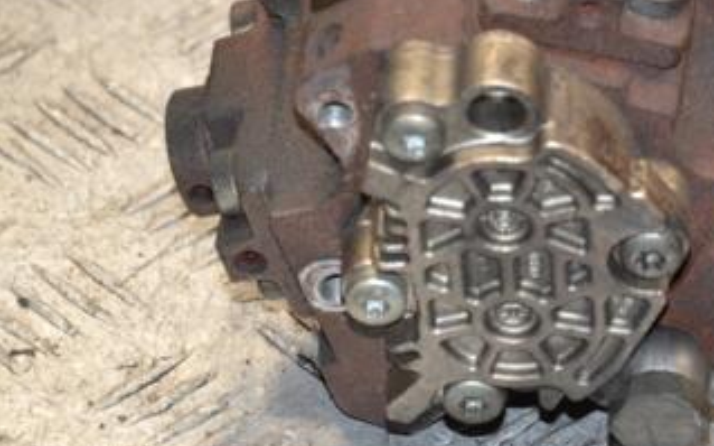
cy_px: 67
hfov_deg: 9.7
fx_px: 4200
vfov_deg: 6.1
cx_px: 560
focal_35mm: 216
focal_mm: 75
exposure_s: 1/160
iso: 800
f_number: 5.3
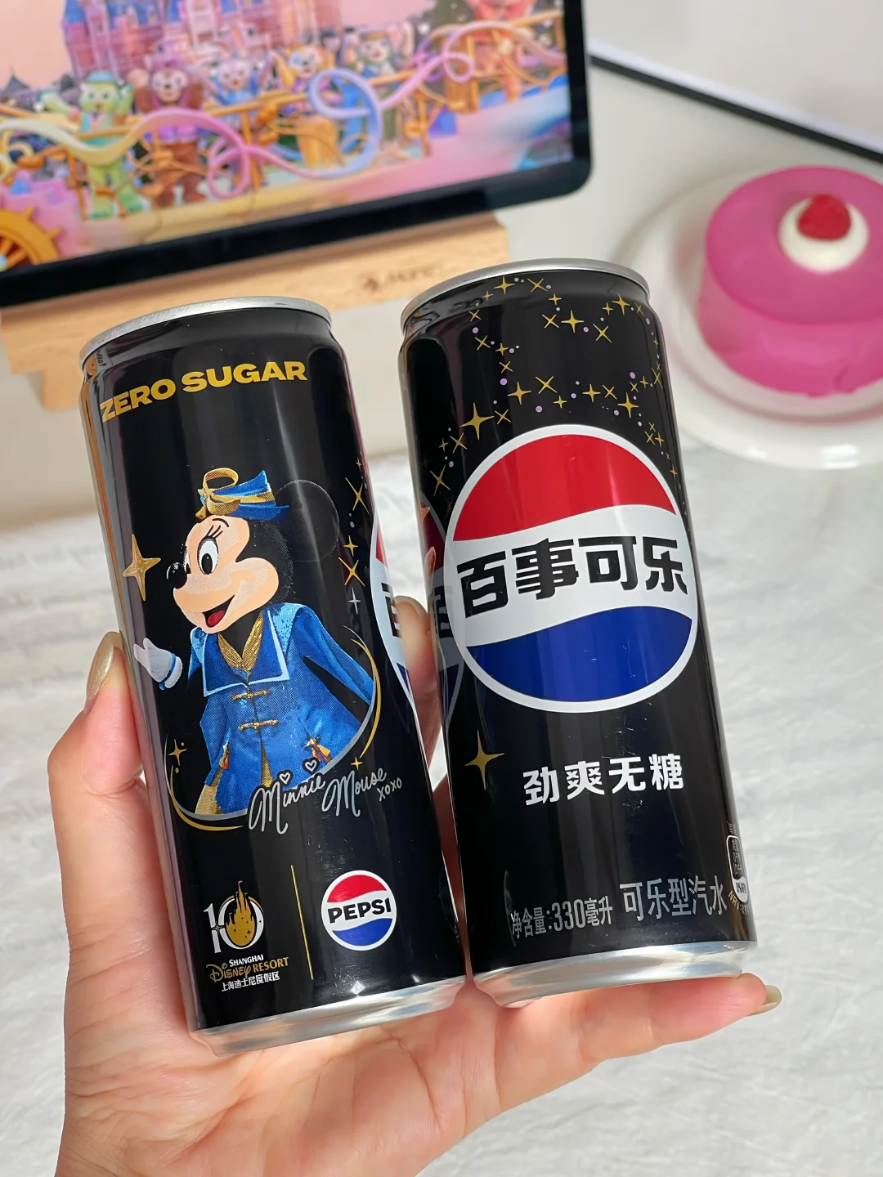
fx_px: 2177
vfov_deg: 30.3
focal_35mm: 64
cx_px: 442
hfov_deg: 22.9
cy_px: 588
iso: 50
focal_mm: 7.5
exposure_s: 1/99
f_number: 2.2
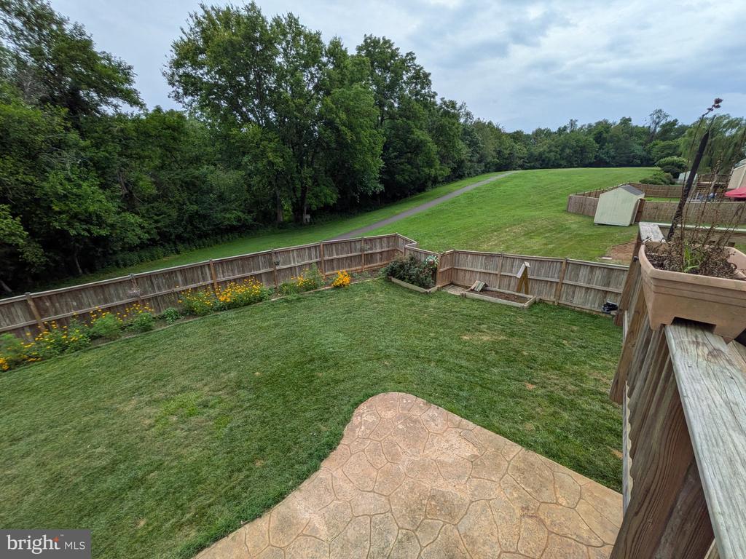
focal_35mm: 14
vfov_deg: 85.7
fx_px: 302
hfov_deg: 102.1
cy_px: 280
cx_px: 373
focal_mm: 1.83
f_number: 2.2
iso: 51
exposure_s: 1/2137
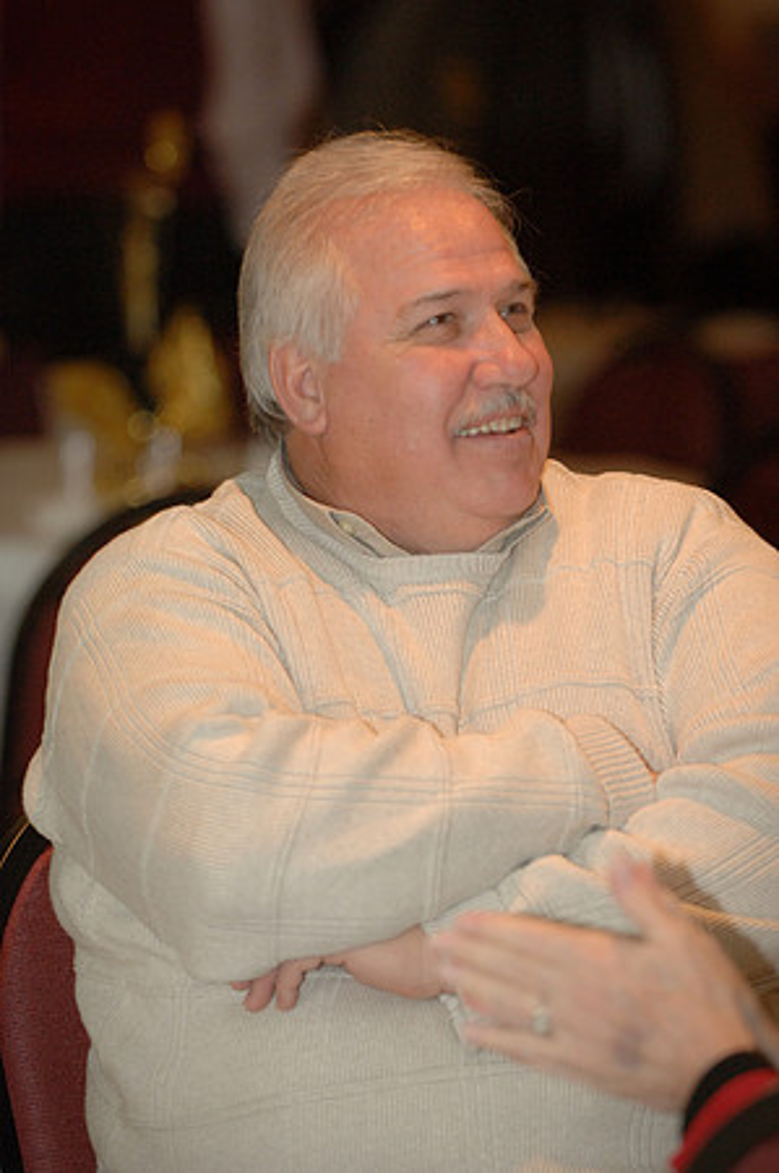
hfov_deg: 6.8
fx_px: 6588
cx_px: 390
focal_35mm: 202
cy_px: 586
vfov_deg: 10.2
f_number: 2.8
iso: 800
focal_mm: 135
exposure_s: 1/60
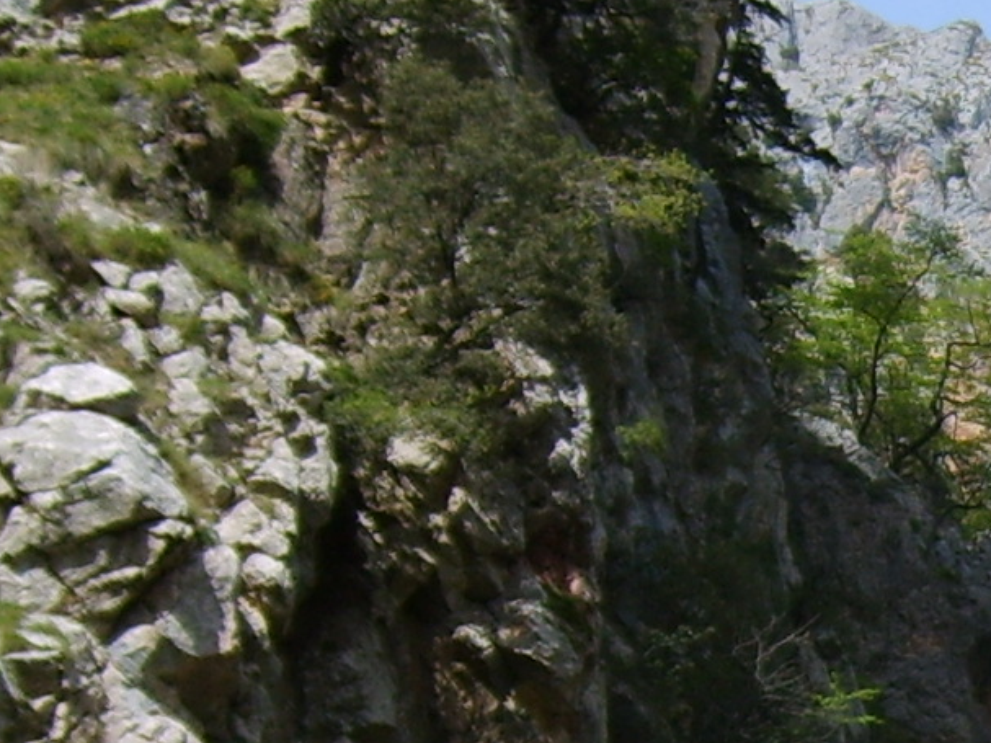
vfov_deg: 10.9
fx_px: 3750
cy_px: 1088
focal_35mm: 131
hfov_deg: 13.9
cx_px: 1606
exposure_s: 1/750
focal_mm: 5.8
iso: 50
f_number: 2.8
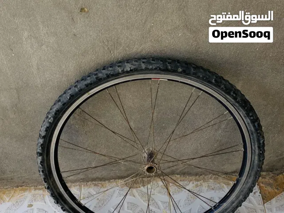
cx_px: 142
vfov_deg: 53.1
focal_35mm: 26
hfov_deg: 67.3
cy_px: 106
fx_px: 213
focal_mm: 4.25
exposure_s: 1/286
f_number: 1.8
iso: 32
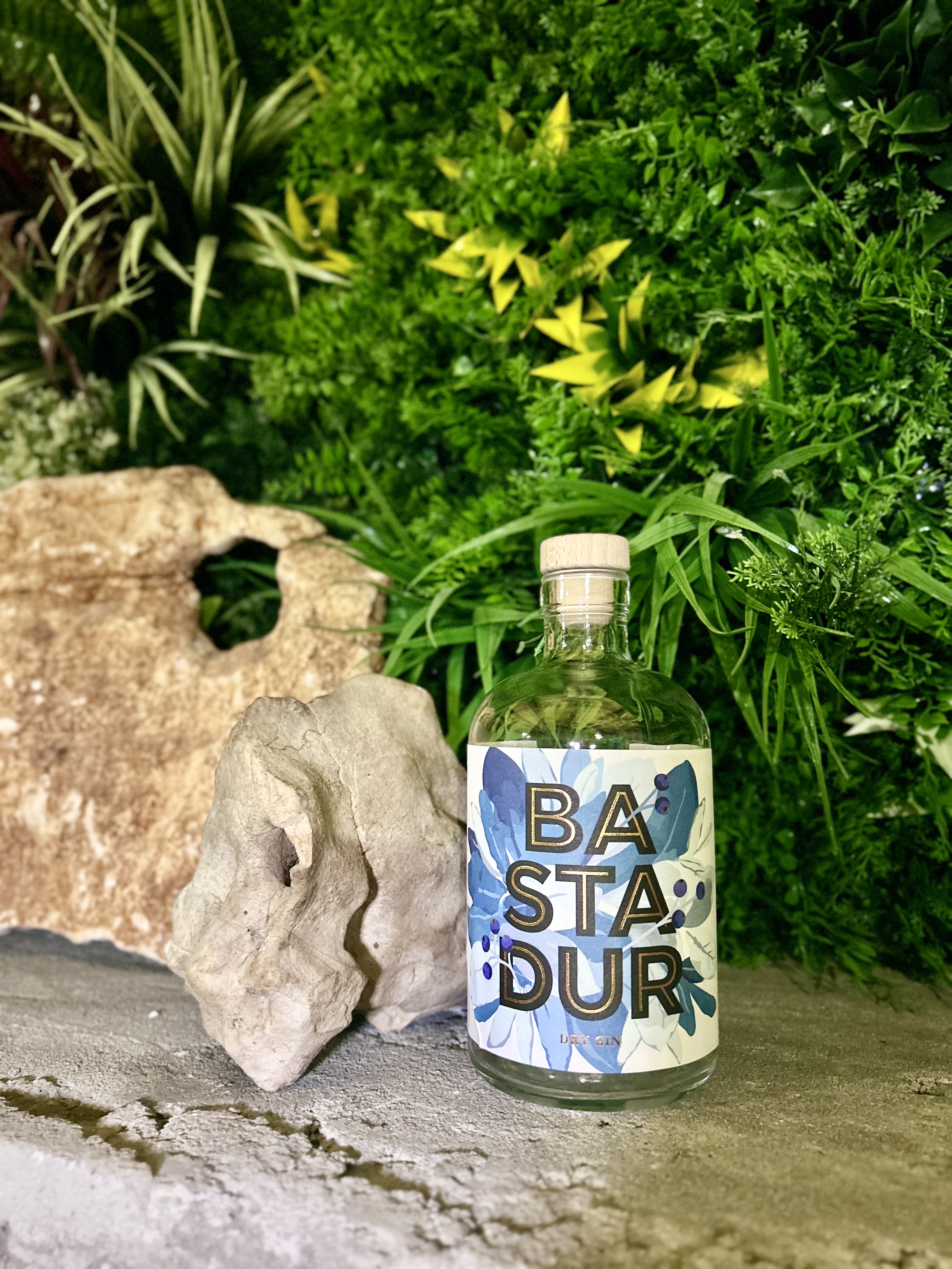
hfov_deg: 53.1
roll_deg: -0.5
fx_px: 953
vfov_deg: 67.3
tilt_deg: +4.3
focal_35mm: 26
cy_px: 634
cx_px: 476
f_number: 1.5
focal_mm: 5.7
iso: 500
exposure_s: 1/25
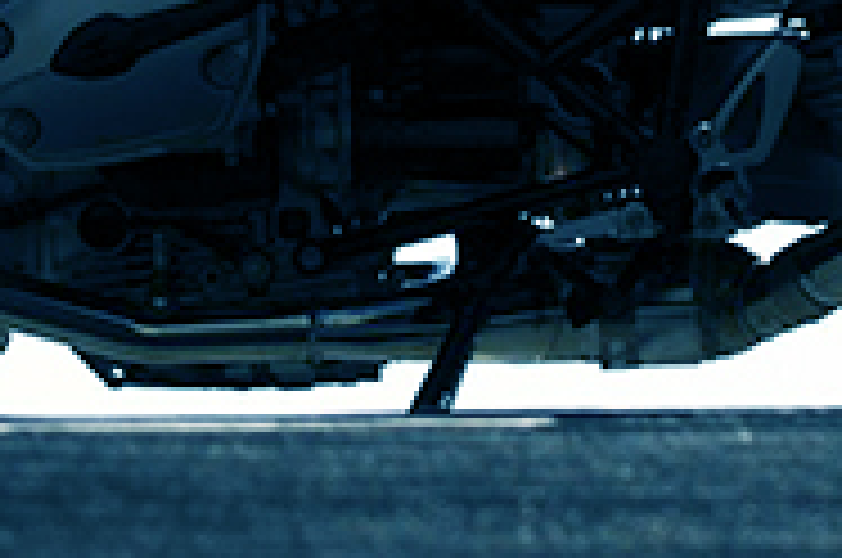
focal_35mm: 630
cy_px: -578
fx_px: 14710
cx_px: 230
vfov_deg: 2.2
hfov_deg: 3.3
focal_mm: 98
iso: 100
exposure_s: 1/1250
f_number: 4.5
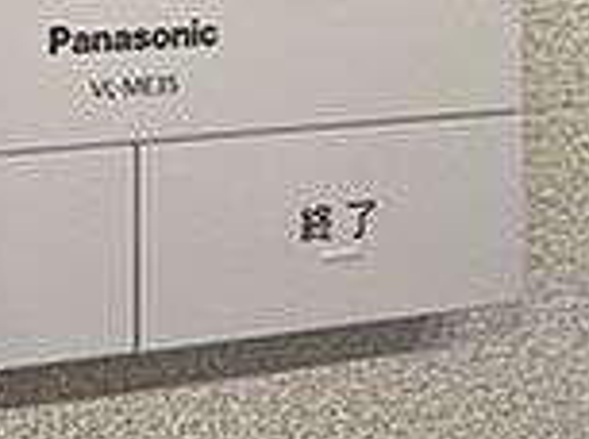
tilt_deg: +3.7
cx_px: -23
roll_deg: +0.5
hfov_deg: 17.6
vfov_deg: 12.4
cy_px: -343
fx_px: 1850
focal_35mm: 109
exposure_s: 1/60
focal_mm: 4.2
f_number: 1.6
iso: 64
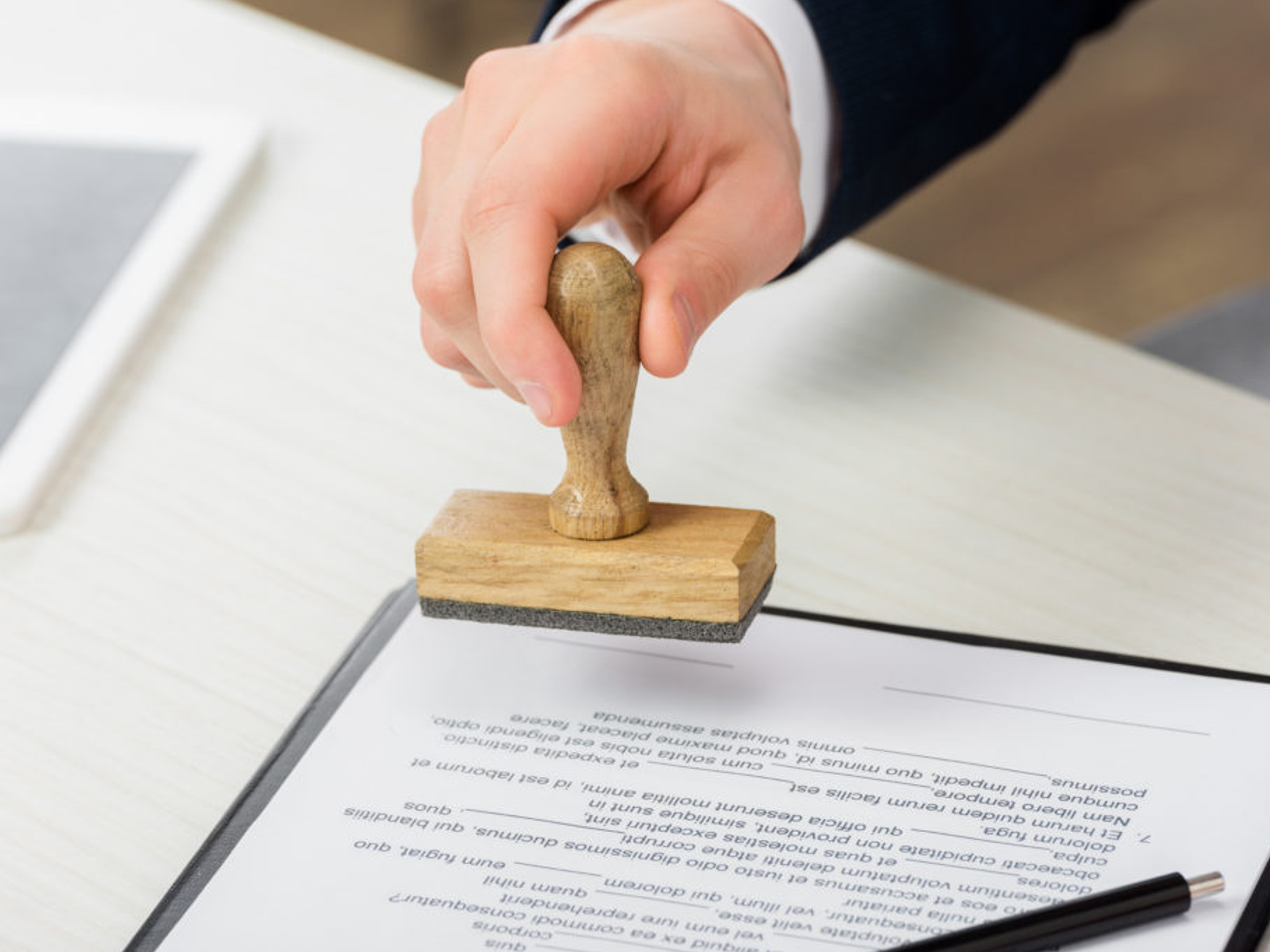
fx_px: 7961
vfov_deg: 6.8
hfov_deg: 9.1
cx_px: 660
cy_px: 476
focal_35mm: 217
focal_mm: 200
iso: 200
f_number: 7.1
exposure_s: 1/200
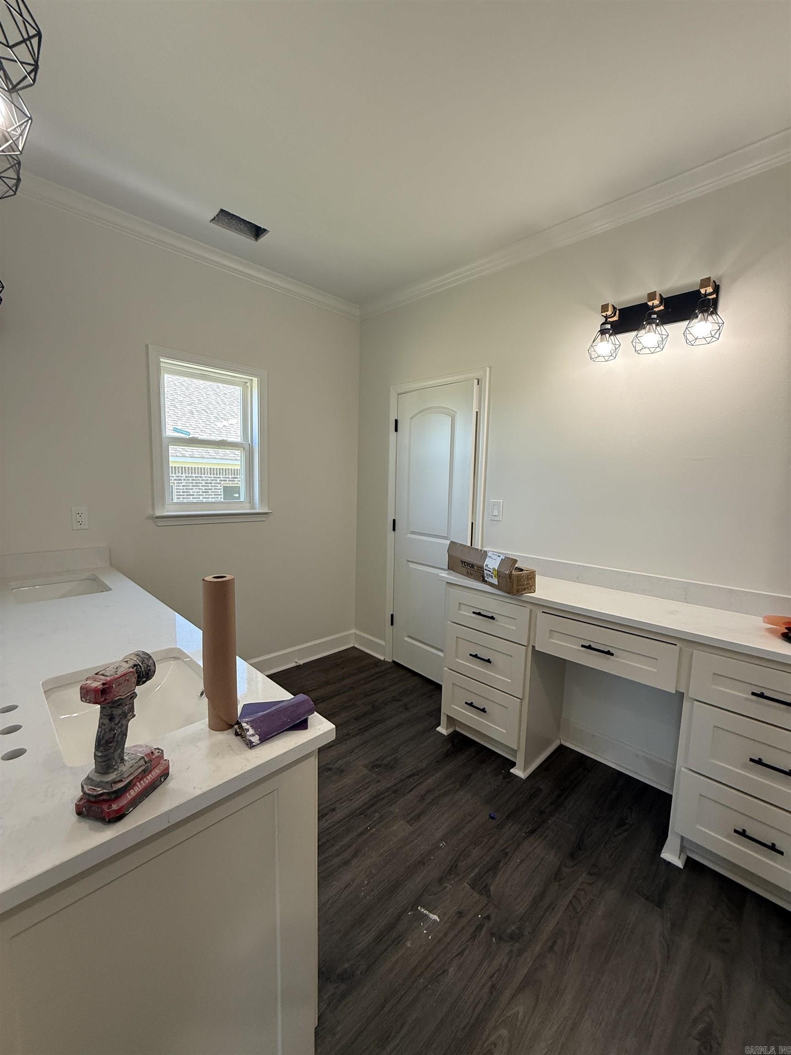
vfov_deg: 102.1
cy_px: 528
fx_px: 427
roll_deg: -2.8
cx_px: 396
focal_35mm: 14
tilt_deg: -4.1
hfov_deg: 85.7
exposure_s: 1/120
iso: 160
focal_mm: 2.22
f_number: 2.2
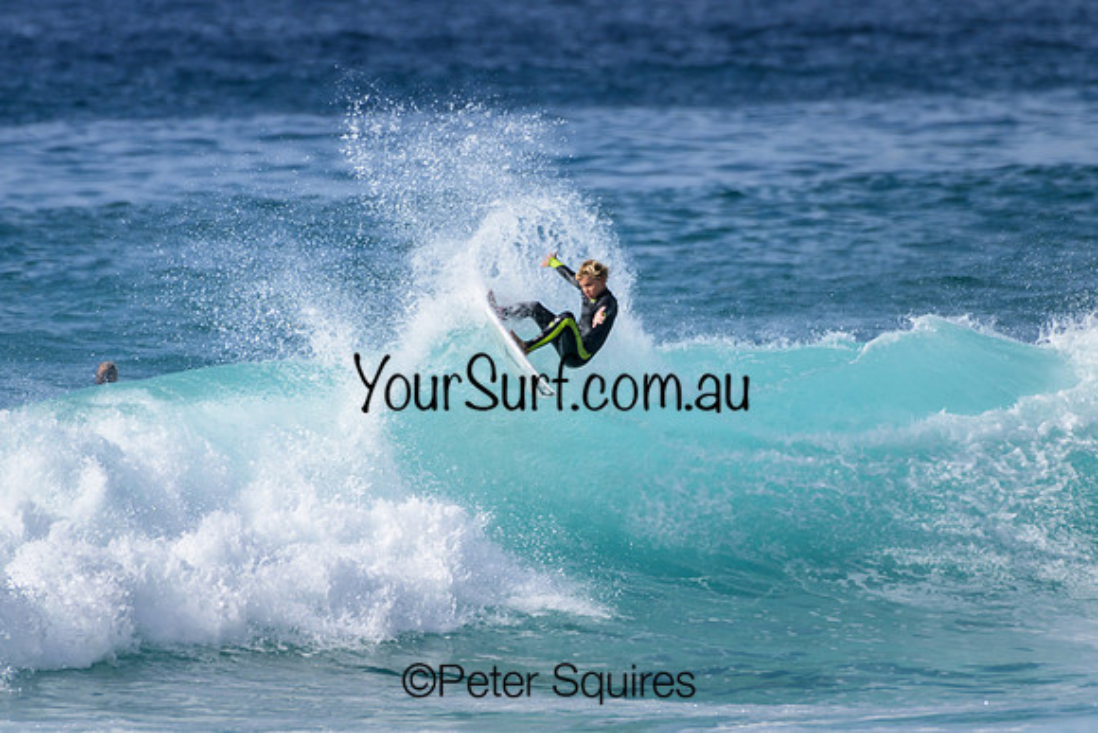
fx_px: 30506
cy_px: 366
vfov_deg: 1.4
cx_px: 549
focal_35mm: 1000
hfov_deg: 2.1
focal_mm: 1000
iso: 720
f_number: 11
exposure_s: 1/2000
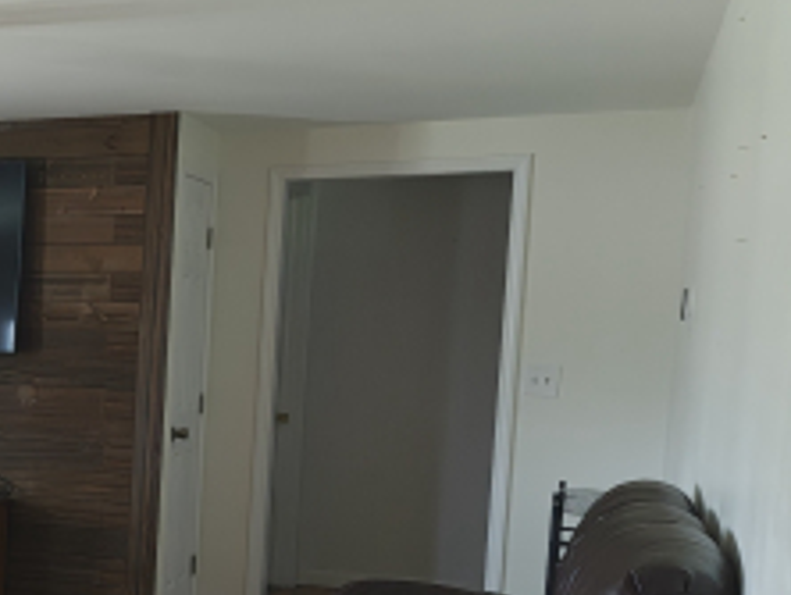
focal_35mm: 72
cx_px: -301
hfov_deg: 23.2
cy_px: 467
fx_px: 1647
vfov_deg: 20.3
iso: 2819
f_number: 1.8
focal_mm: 5.41
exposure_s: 1/30
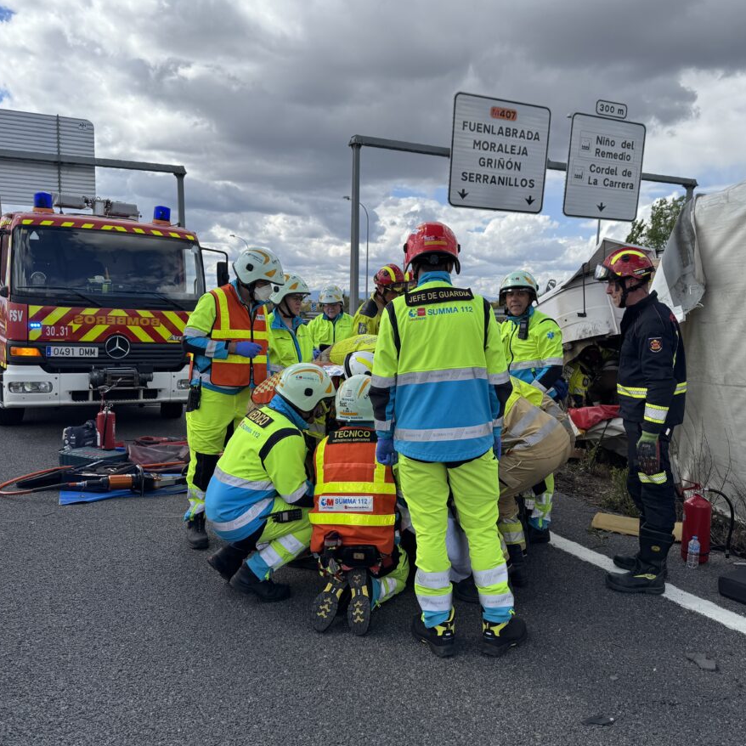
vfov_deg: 55.6
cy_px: 367
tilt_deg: -4.3
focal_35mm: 29
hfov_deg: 55.6
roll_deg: -0.1
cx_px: 404
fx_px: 707
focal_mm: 6.76
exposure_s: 1/4310
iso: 80
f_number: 1.78
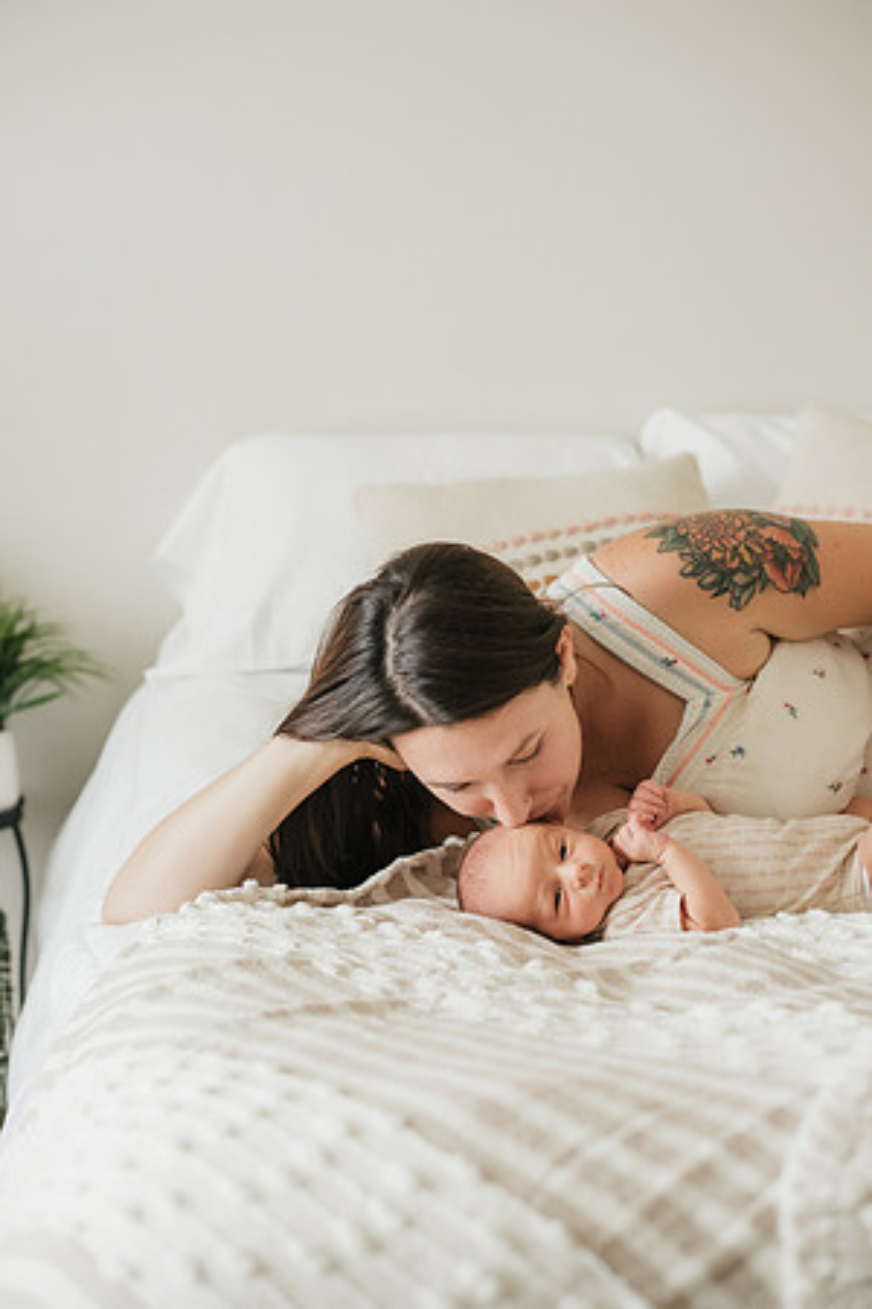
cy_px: 654
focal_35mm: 50
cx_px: 436
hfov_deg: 27.0
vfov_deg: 39.6
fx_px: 1817
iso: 1600
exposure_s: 1/320
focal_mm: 50
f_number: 2.8
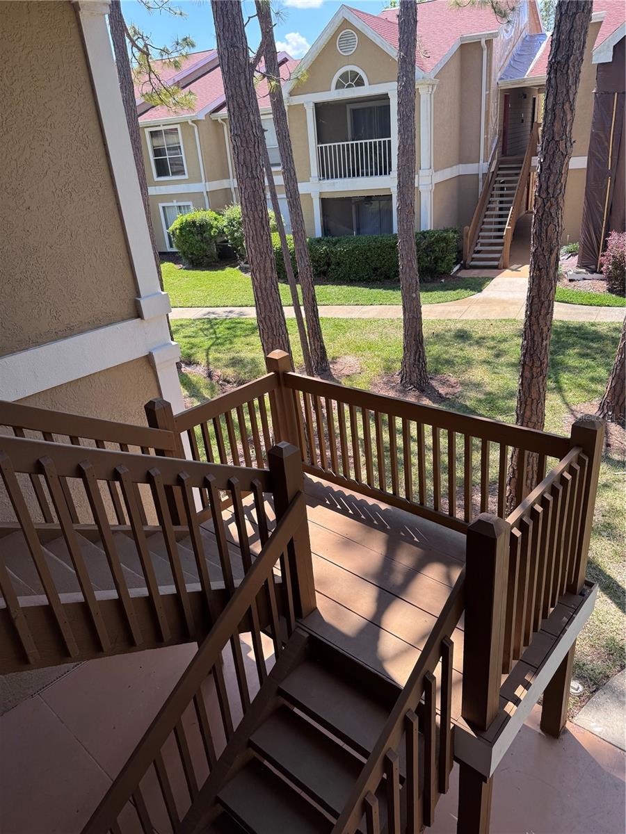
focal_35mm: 24
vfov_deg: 71.6
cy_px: 417
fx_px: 579
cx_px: 313
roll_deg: +5.9
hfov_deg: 56.8
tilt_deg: -25.9
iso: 80
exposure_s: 1/912
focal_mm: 6.76
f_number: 1.78
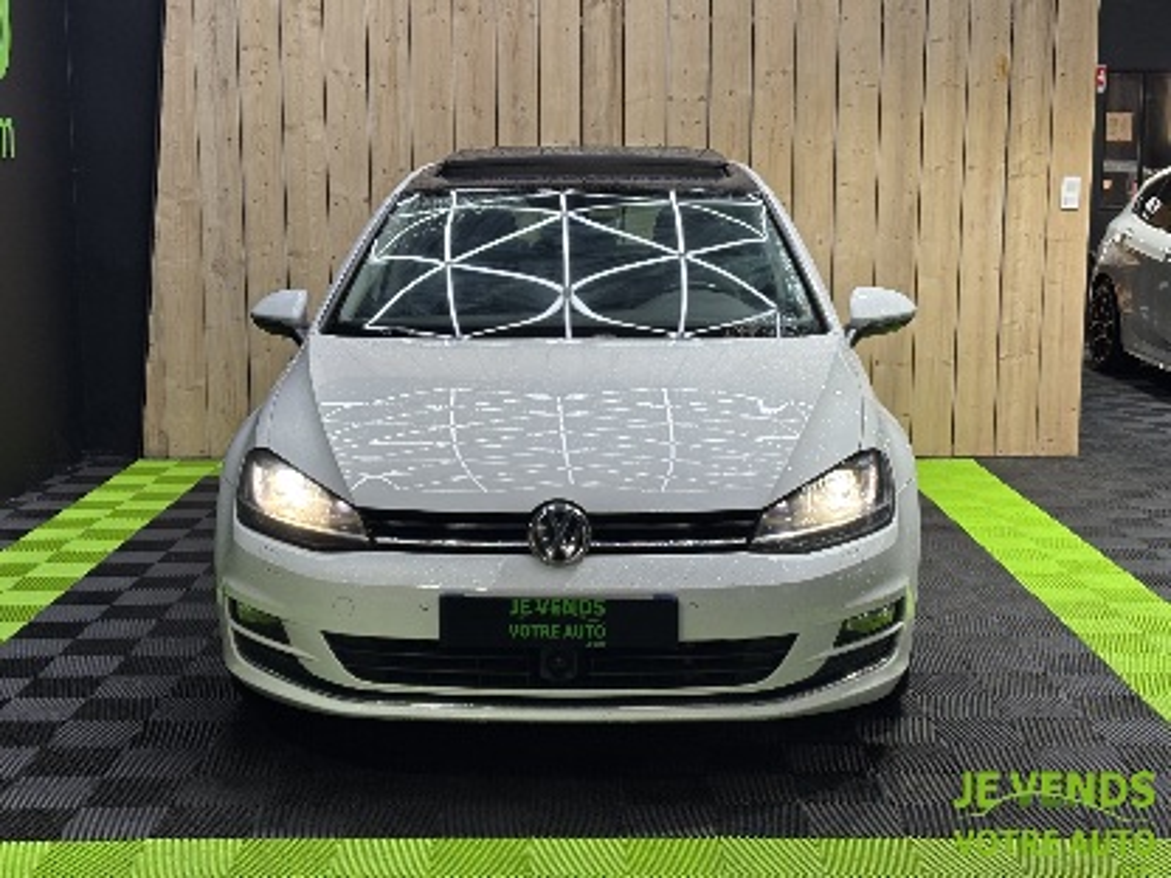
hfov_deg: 36.8
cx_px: 586
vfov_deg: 28.0
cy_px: 439
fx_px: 1759
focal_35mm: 52
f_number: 1.6
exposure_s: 1/100
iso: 25
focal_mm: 5.96
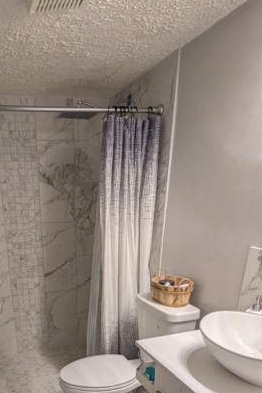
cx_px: 68
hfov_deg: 45.0
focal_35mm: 28
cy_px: 326
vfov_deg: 59.2
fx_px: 306
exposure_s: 1/40
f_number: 2.2
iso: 51
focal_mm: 2.22
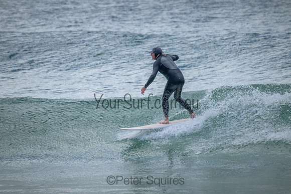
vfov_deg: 1.7
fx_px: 6468
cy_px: 97
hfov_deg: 2.6
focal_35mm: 800
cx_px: 146
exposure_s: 1/1000
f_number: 11
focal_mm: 800
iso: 2200
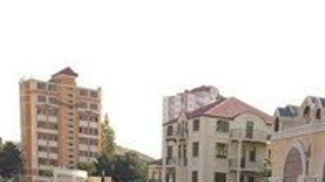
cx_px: 293
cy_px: 389
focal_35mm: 80
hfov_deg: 25.7
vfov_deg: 12.7
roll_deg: -4.2
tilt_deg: -13.8
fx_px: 689
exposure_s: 1/466
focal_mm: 4.15
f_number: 2.2
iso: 25
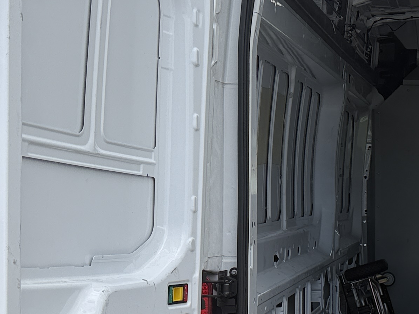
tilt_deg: -4.6
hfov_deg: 22.2
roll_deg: -0.2
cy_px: 237
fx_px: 980
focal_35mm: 81
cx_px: 505
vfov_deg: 18.1
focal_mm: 6.76
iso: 80
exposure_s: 1/3279
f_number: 1.78
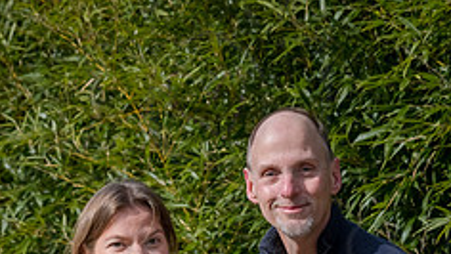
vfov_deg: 4.2
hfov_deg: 7.5
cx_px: 216
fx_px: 3446
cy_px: 339
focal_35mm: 288
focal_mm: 112
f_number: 8
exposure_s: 1/1000
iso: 400
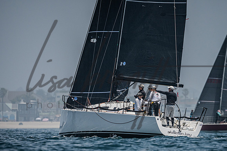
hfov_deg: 3.7
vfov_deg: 2.5
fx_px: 3467
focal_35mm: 550
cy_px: 96
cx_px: 122
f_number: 5.6
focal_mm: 400
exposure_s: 1/5000
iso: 400
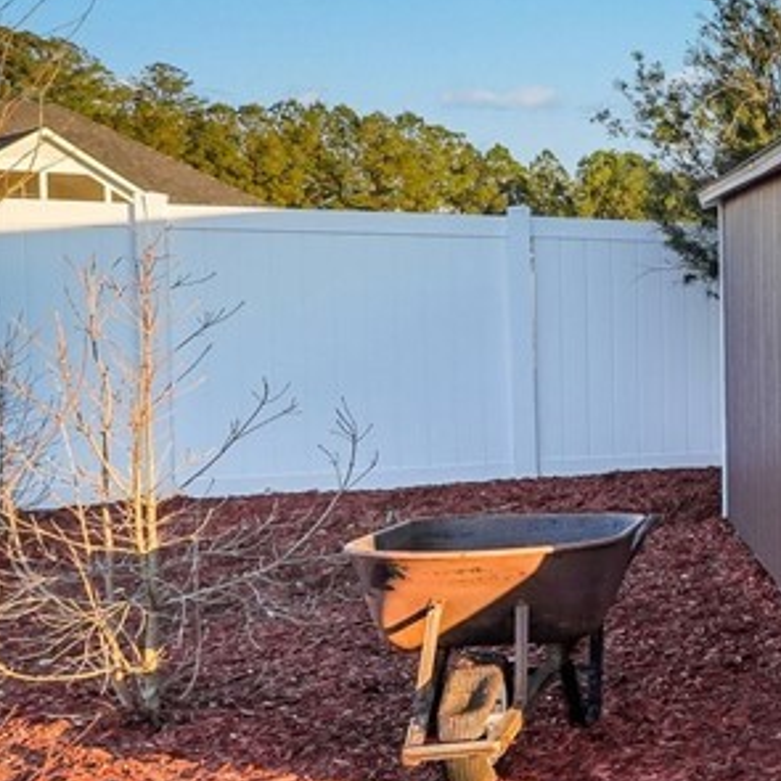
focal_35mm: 50
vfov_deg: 33.9
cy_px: 322
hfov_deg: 22.1
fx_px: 1276
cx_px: 1382
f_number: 9
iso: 320
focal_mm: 16
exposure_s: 1/320
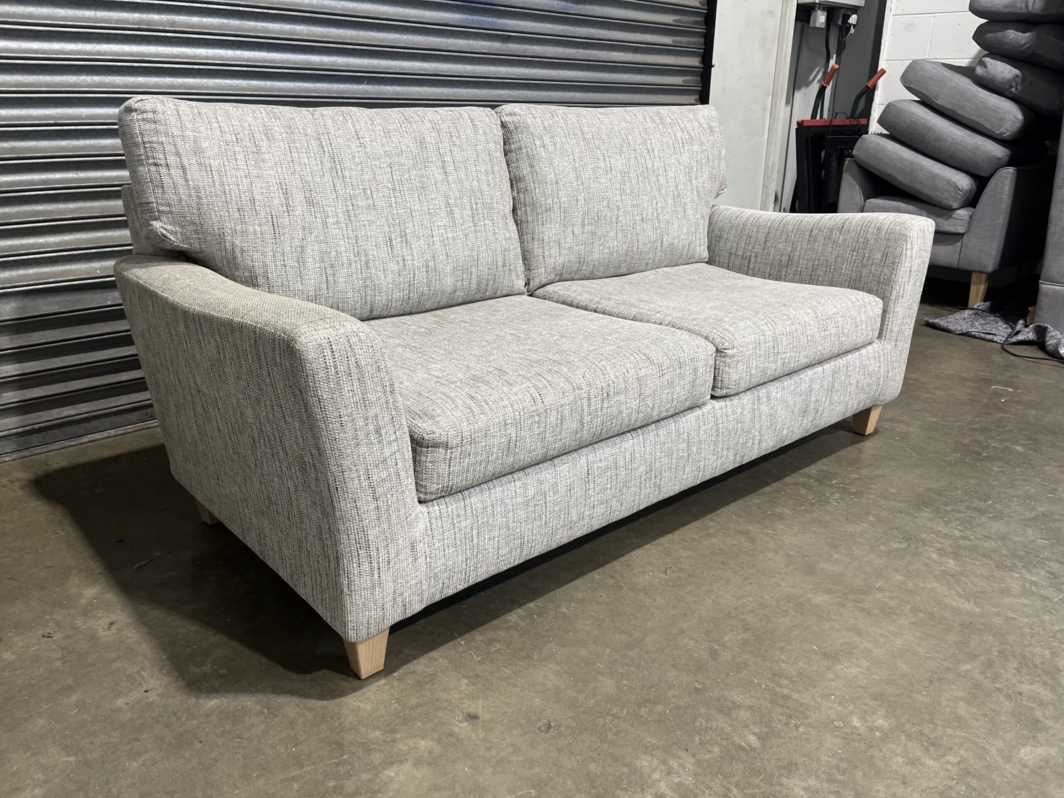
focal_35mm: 26
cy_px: 399
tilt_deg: -20.2
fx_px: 799
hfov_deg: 67.3
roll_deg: -1.3
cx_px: 532
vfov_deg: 53.1
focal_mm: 5.1
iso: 125
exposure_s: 1/100
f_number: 1.6
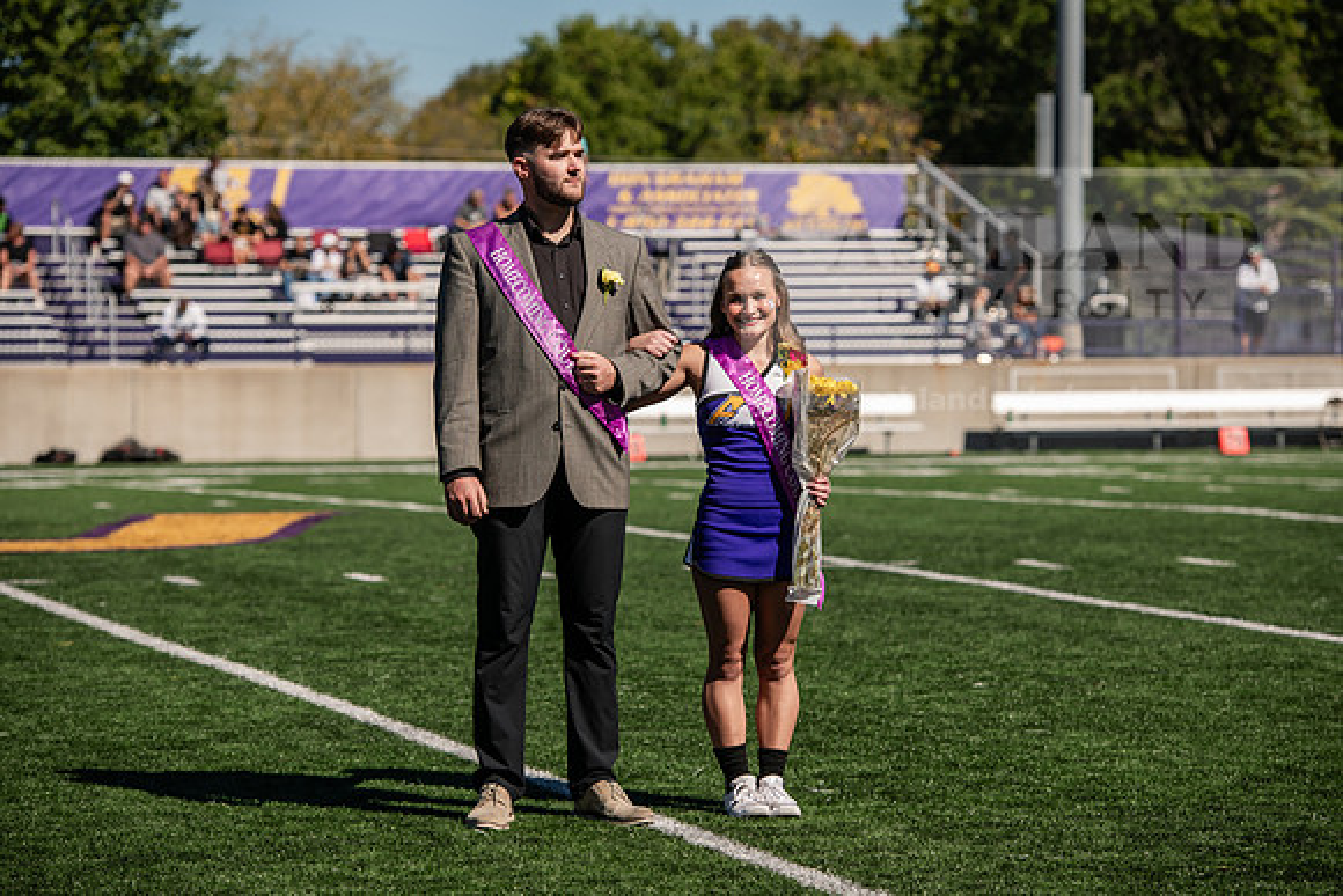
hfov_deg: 15.8
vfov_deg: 10.6
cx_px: 672
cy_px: 448
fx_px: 4851
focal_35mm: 130
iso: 50
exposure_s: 1/640
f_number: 4.5
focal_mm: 130
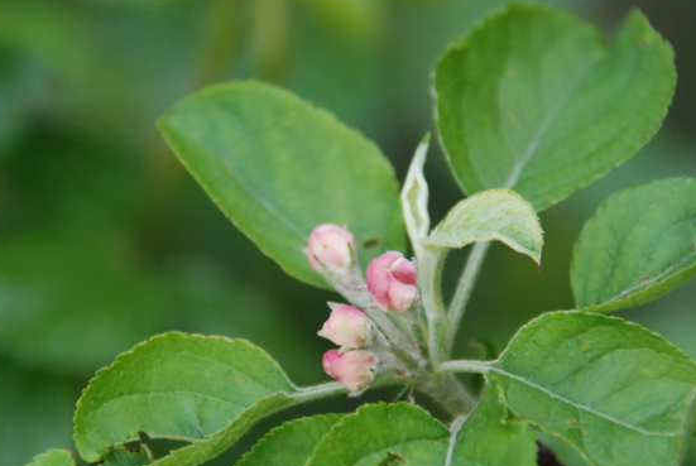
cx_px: 366
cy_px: 265
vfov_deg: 2.1
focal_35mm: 653
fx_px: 12641
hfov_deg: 3.2
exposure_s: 1/250
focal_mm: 300
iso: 800
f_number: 5.6
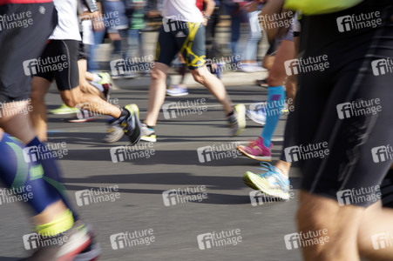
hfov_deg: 23.9
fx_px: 927
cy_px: 130
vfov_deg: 16.0
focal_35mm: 85
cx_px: 196
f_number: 11
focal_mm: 85
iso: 100
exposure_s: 1/60
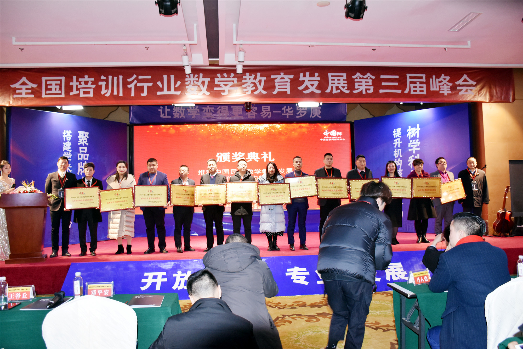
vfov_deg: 43.6
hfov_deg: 61.9
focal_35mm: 30
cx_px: 262
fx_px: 436
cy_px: 174
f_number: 3.5
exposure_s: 1/60
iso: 900
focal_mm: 20
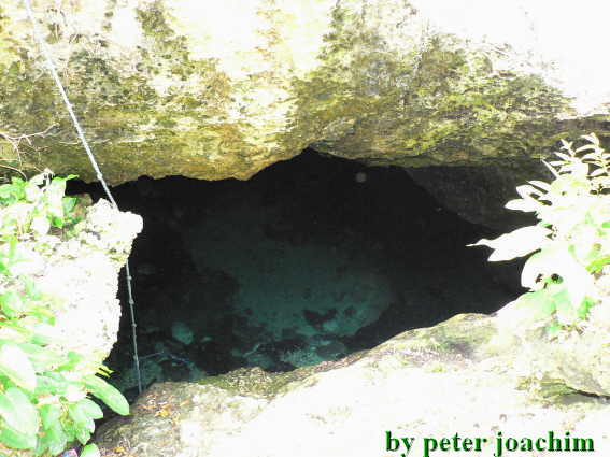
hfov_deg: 52.6
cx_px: 305
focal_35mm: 35
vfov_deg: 40.7
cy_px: 228
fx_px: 617
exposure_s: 1/60
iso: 400
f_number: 2.8
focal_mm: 6
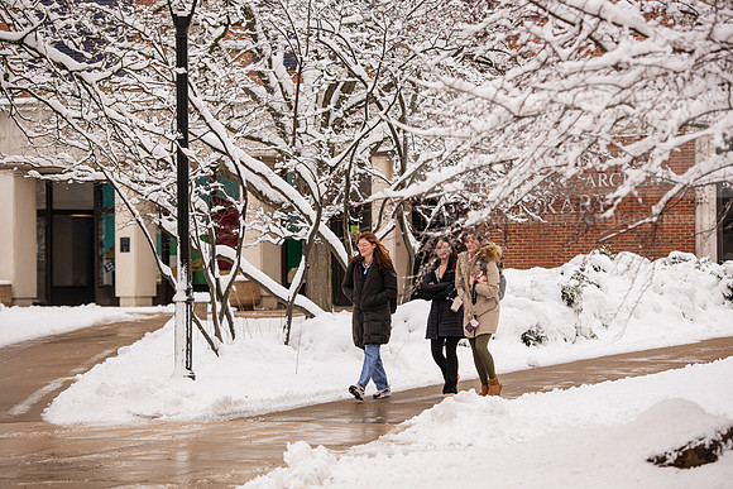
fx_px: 2281
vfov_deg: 12.2
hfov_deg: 18.3
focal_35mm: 112
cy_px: 244
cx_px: 366
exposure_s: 1/500
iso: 160
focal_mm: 112
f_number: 3.5
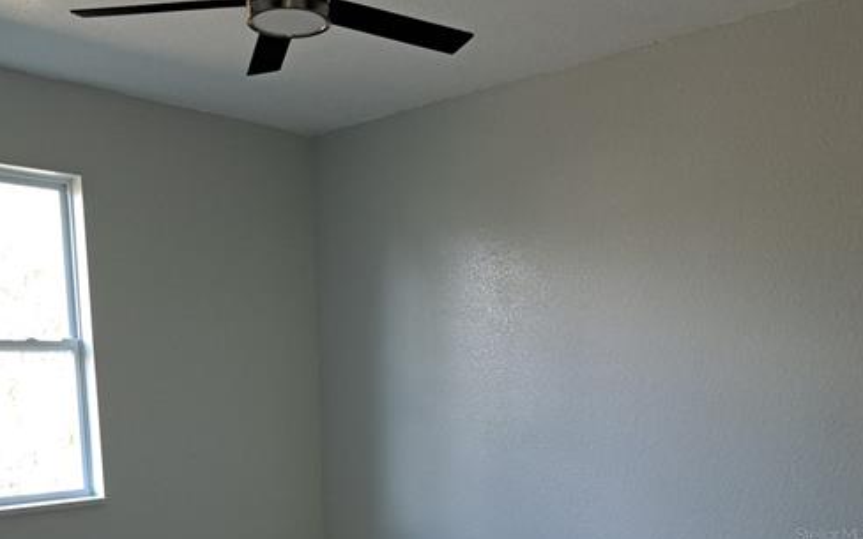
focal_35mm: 40
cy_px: 534
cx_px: 366
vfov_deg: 29.9
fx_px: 941
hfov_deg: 49.1
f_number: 1.8
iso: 200
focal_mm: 5.23
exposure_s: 1/60
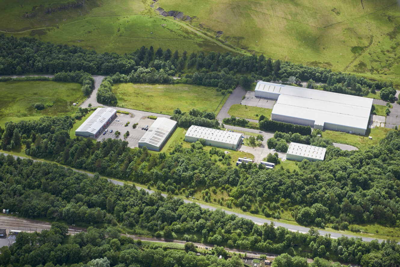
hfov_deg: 28.8
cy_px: 134
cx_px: 200
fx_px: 778
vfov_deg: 19.5
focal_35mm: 70
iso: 250
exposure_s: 1/1250
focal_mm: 70
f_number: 5.6
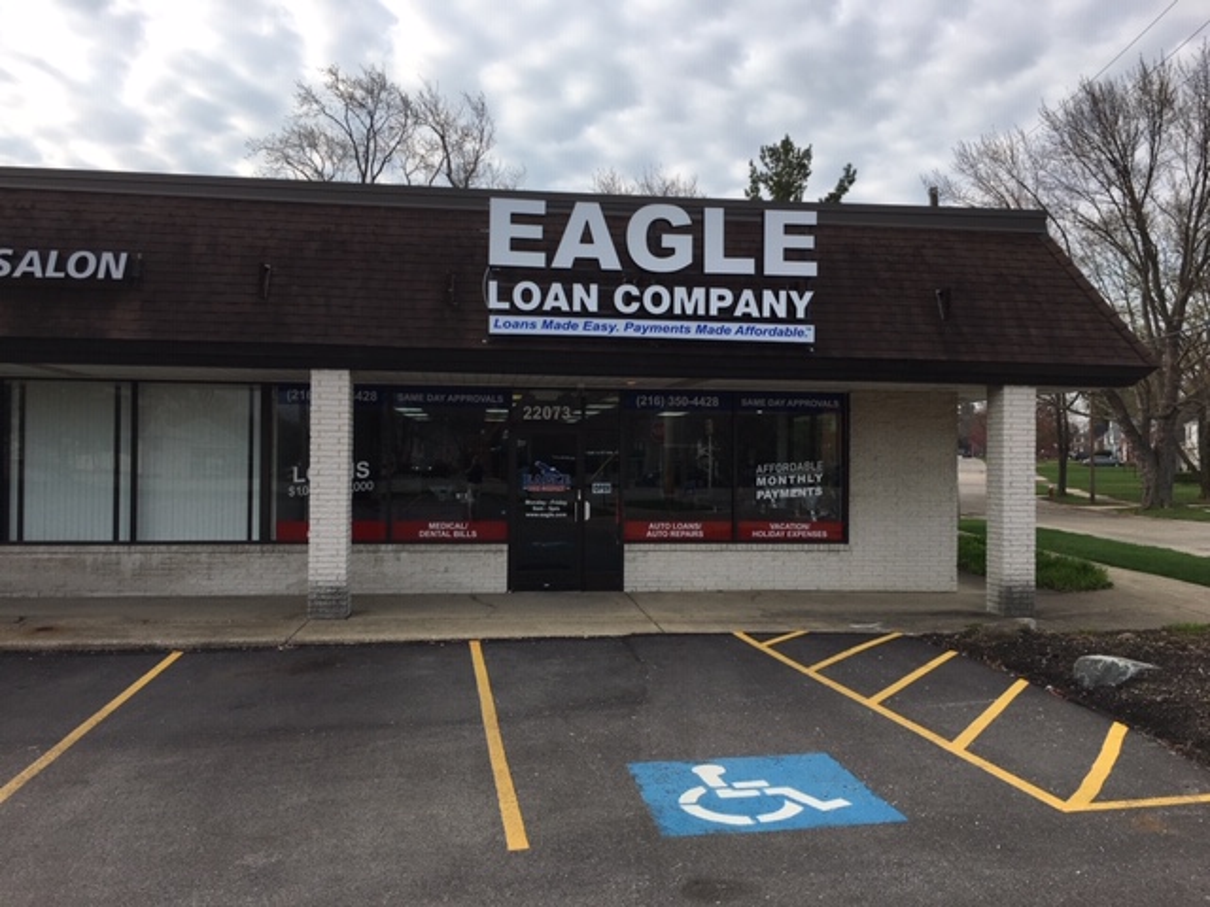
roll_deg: -0.9
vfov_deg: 48.2
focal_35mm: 29
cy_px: 454
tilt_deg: +0.9
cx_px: 605
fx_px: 1014
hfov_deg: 61.7
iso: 25
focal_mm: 4.15
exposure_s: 1/1374
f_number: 2.2
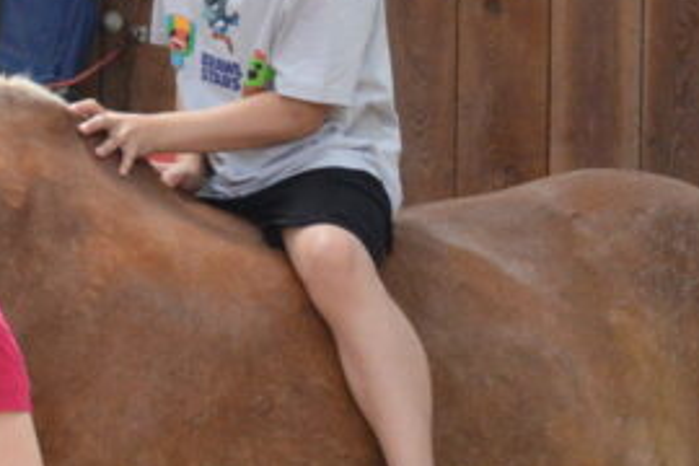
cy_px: 76
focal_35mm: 273
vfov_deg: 5.0
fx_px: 5300
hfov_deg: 7.5
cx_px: -8
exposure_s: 1/500
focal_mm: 48
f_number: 4.8
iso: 2000
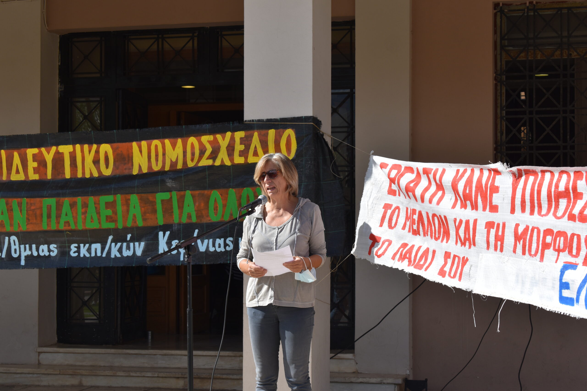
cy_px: 196
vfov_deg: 16.6
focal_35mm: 82
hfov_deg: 24.6
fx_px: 1345
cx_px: 294
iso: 100
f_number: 9
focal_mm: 55
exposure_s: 1/320
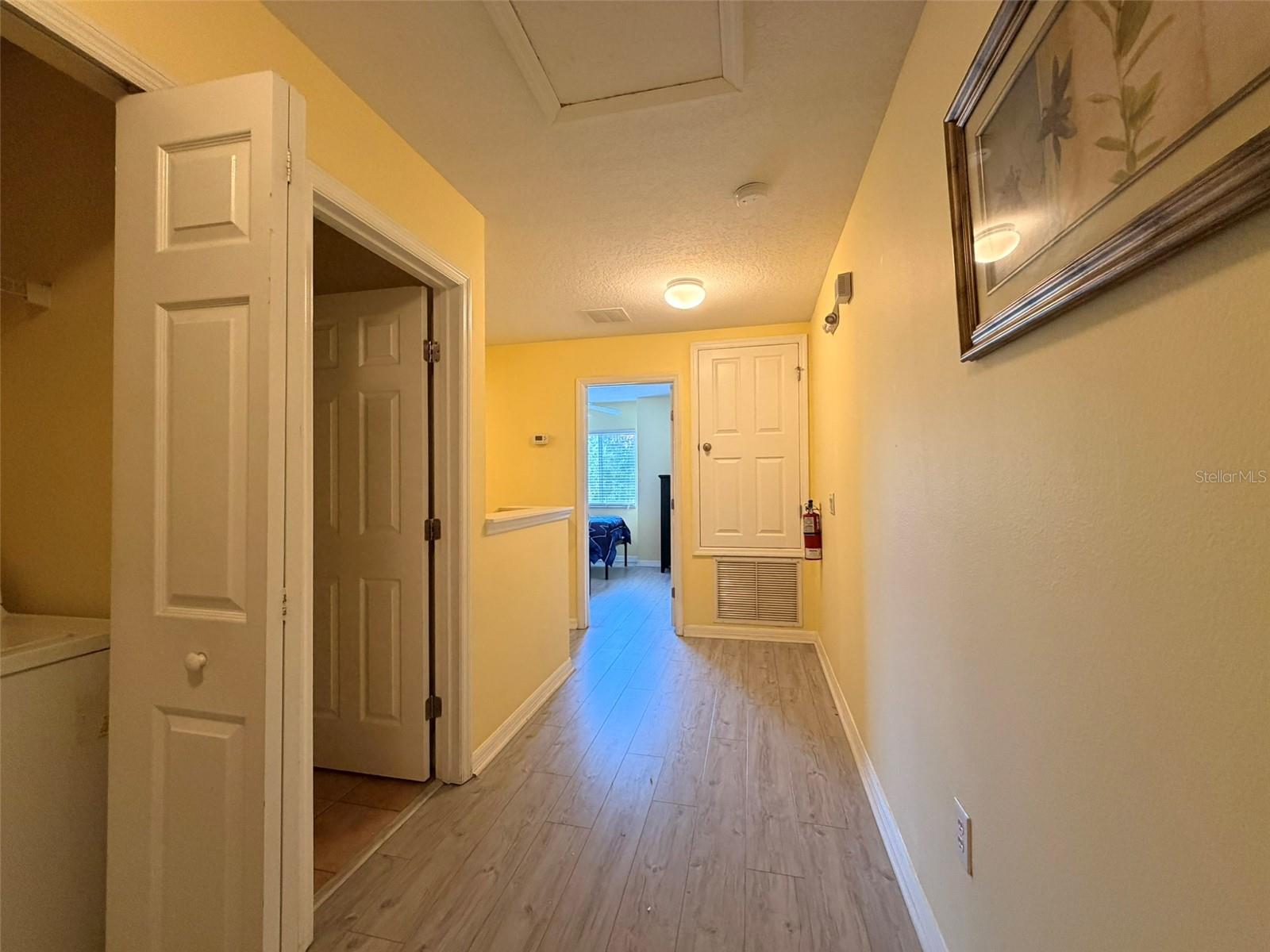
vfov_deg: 85.7
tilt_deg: +0.8
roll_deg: +2.6
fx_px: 514
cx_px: 635
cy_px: 476
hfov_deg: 102.1
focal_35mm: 14
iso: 400
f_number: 2.2
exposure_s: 1/60
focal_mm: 2.22
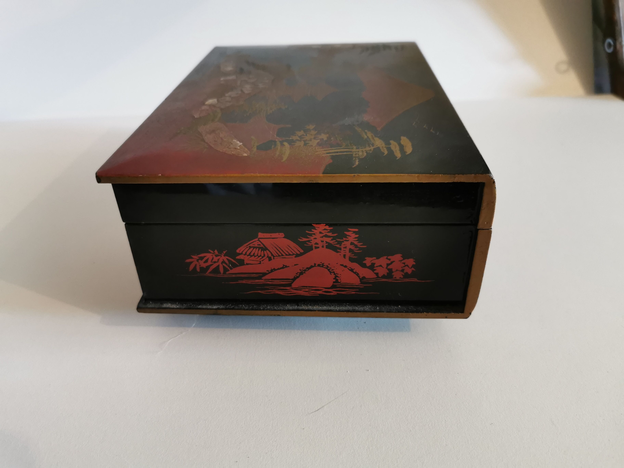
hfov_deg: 65.3
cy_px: 234
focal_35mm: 27
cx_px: 312
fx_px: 487
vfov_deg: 51.4
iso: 320
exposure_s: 1/50
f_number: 1.6
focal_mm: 5.56
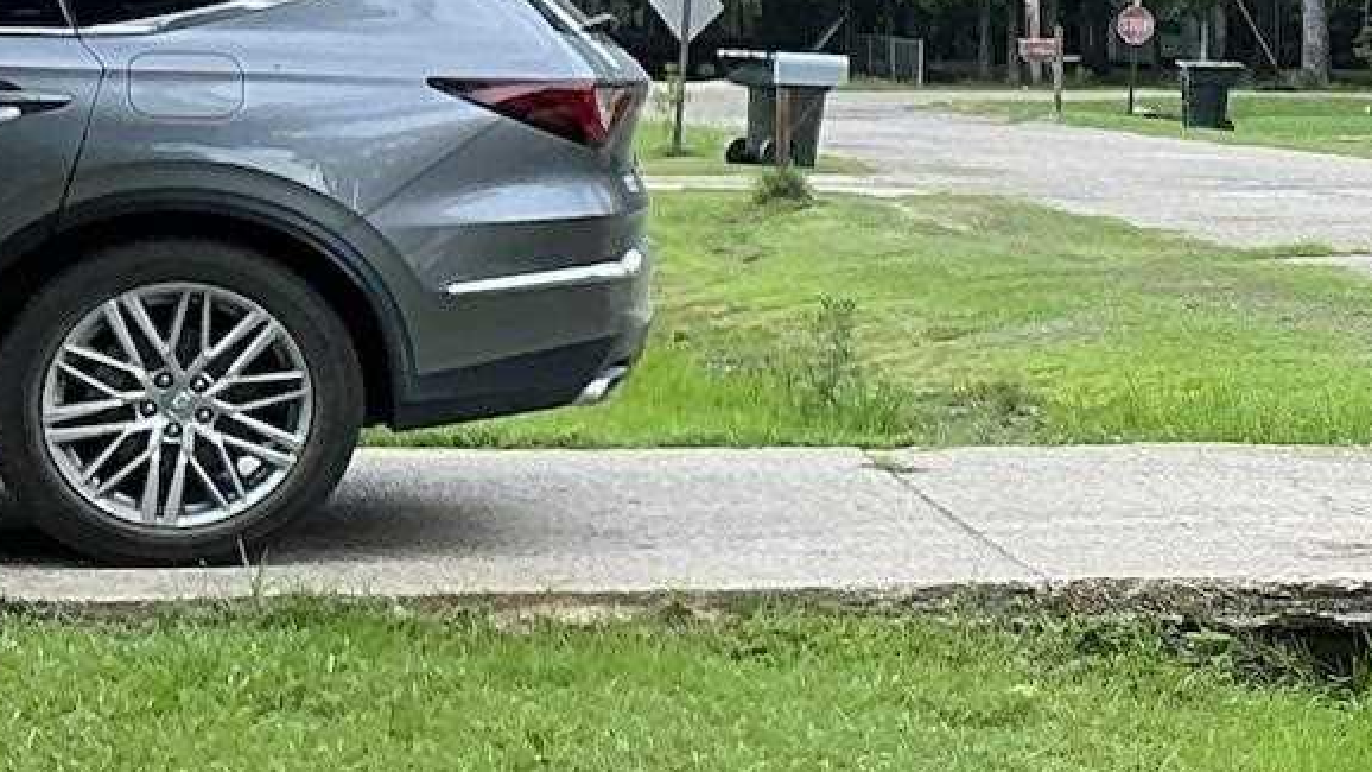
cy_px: 216
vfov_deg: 11.2
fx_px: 3929
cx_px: 2319
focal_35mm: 108
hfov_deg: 17.0
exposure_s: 1/303
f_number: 1.8
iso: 25
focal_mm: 3
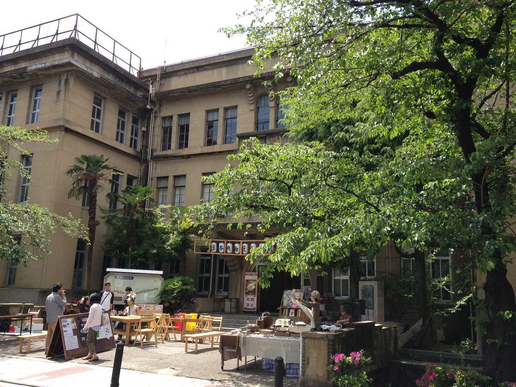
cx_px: 258
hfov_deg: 52.6
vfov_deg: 40.7
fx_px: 522
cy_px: 194
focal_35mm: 35
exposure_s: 1/635
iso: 50
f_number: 2.4
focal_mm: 4.28
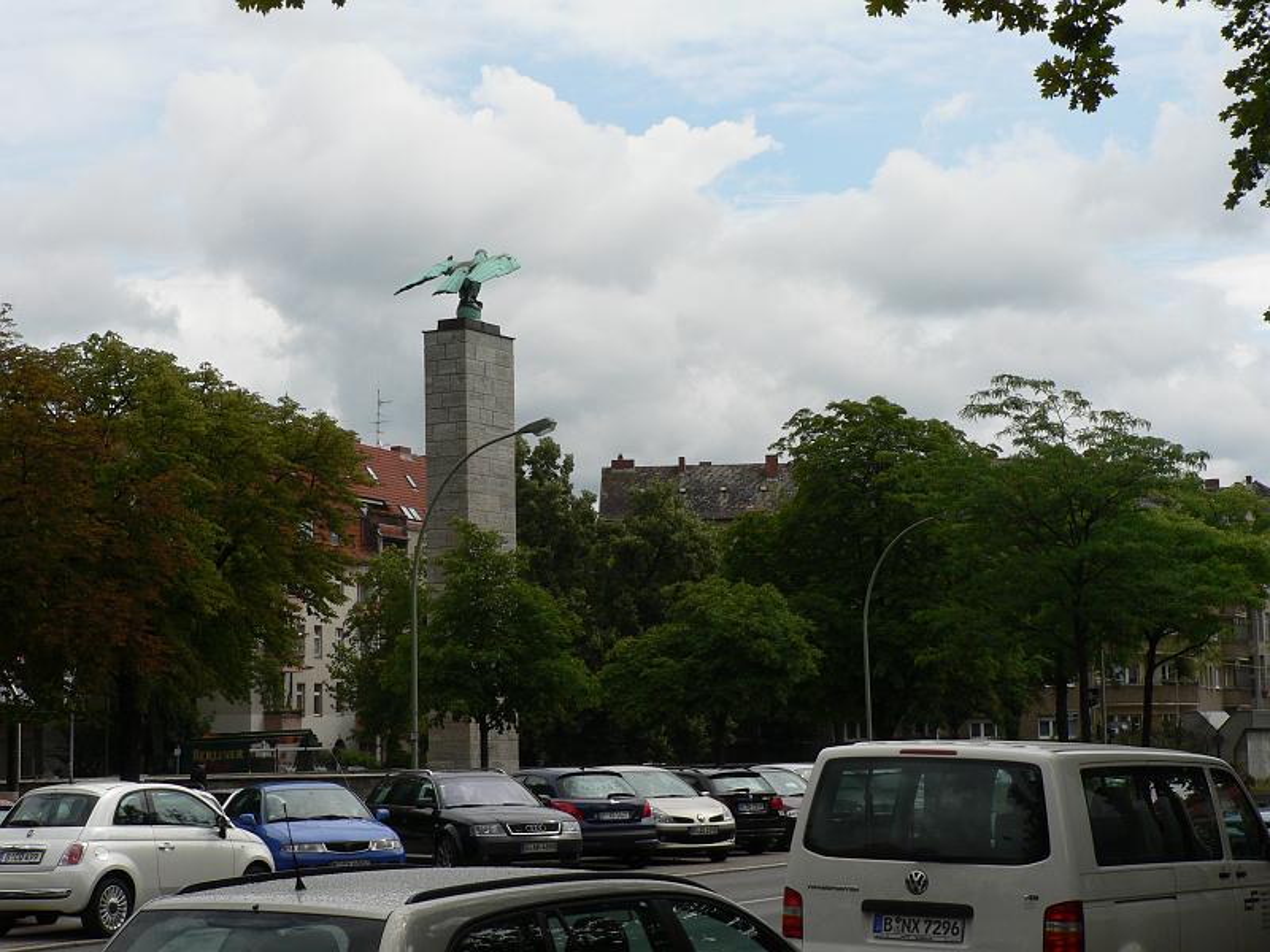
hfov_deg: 28.6
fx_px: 2495
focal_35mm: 68
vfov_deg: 21.6
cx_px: 635
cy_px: 476
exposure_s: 1/500
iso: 80
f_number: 5.6
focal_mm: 11.4
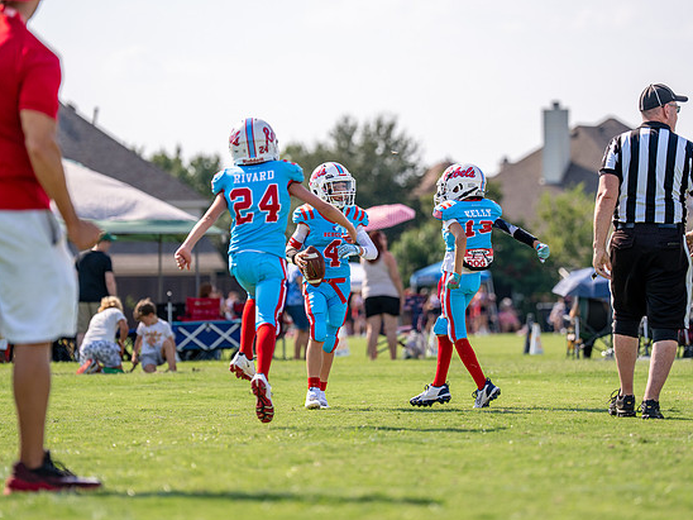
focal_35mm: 179
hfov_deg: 11.0
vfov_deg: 8.3
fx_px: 3584
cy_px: 237
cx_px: 336
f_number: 2.8
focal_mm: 150
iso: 125
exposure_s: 1/3200
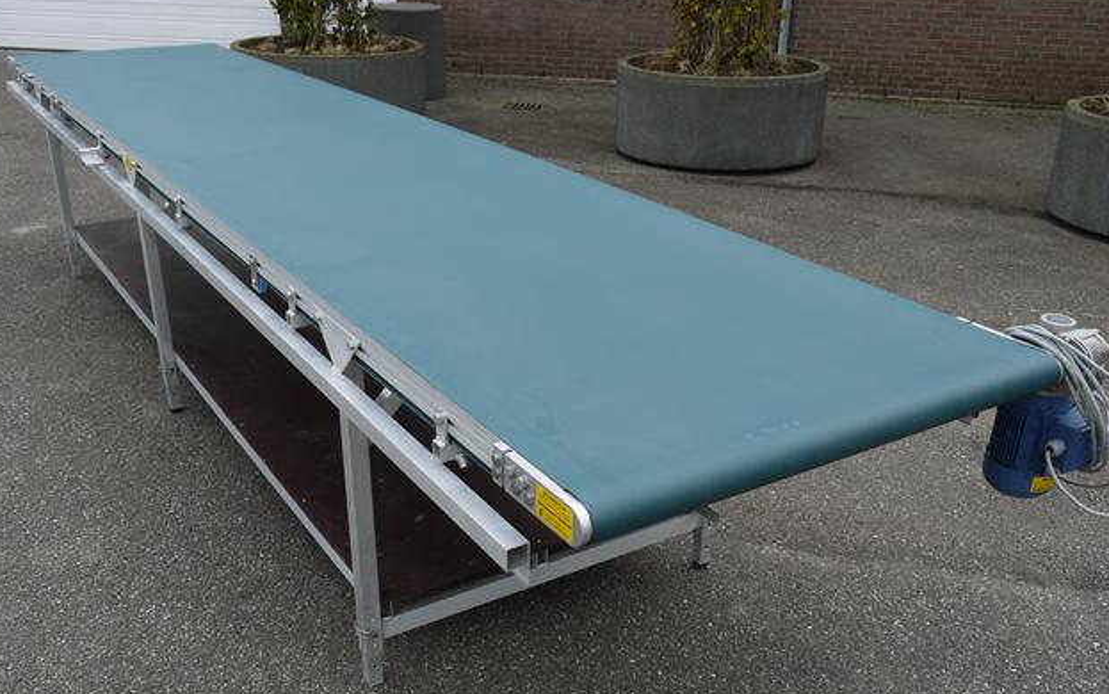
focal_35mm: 37
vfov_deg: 34.4
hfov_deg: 52.7
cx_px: 543
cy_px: 402
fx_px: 1119
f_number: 6.3
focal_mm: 17
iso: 100
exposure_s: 1/250
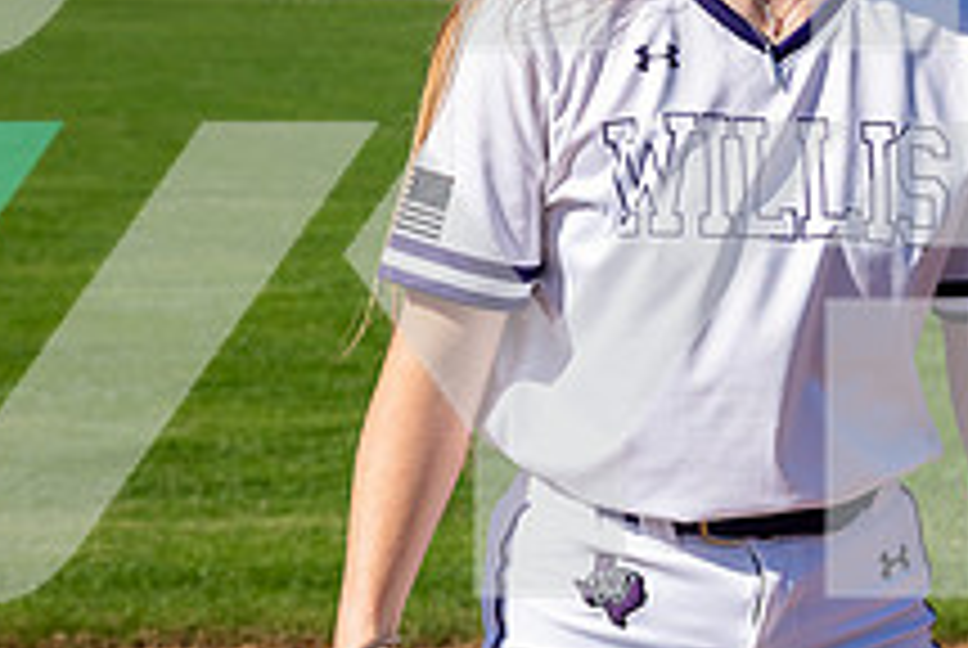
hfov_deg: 14.6
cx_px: 738
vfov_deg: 9.8
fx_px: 3770
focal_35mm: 140
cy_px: 362
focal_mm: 52
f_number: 5.6
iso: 400
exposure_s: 1/2500
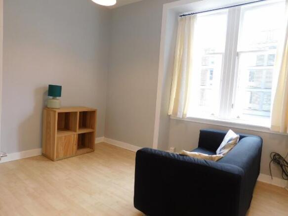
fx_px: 191
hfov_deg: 73.9
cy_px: 108
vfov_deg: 58.9
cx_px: 144
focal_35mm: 23
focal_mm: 4
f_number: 3
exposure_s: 1/30
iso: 160
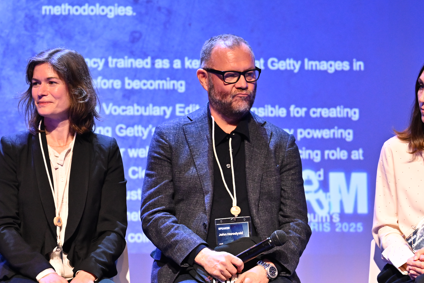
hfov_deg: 12.1
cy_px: 248
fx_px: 2002
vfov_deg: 8.1
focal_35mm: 170
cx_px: 196
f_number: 2.8
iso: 1600
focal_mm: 70
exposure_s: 1/200
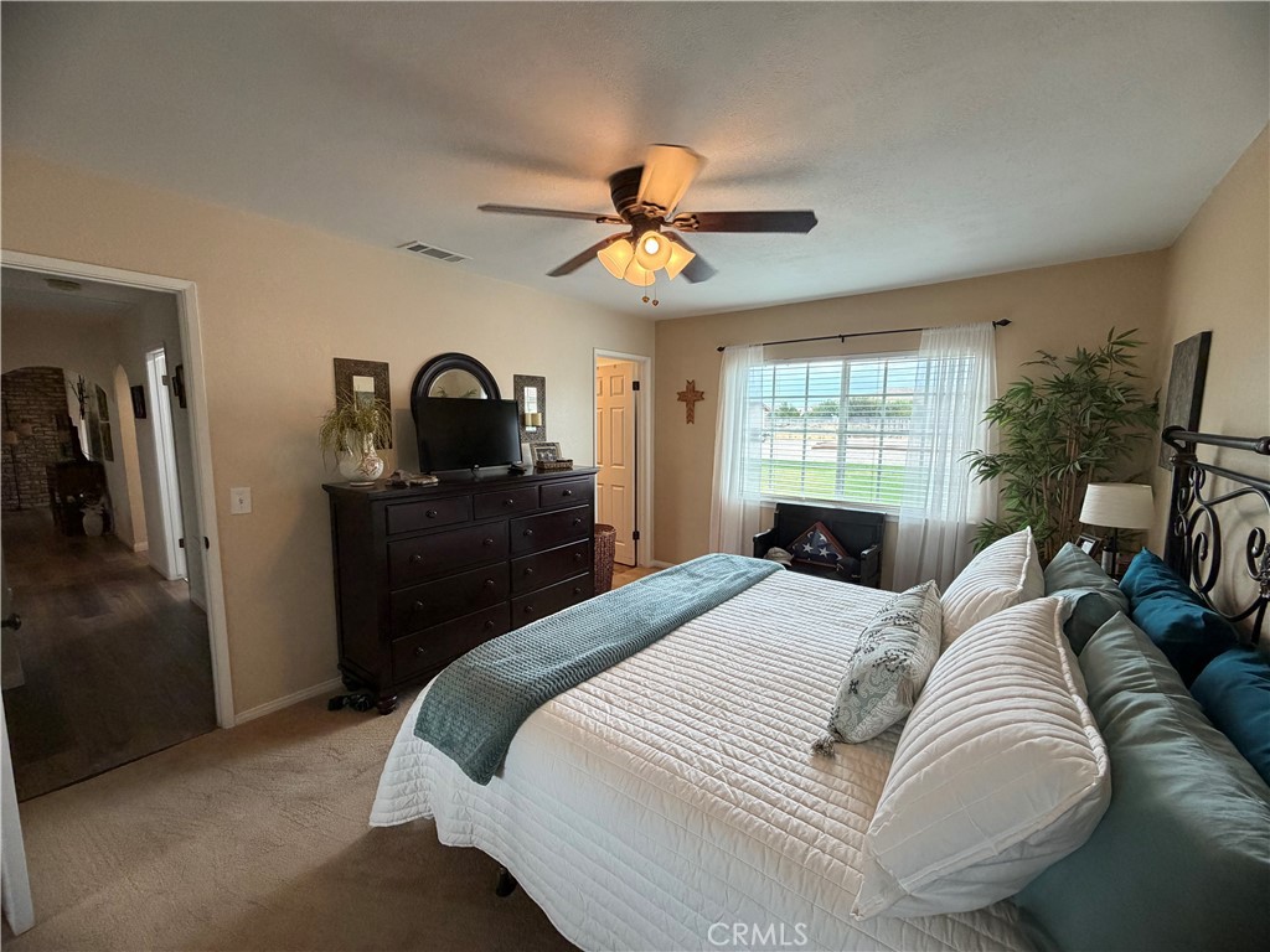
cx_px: 635
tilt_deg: -5.6
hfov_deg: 102.1
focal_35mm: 14
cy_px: 476
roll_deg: +0.3
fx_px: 514
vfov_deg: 85.7
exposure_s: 1/120
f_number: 2.2
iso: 250
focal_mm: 2.22
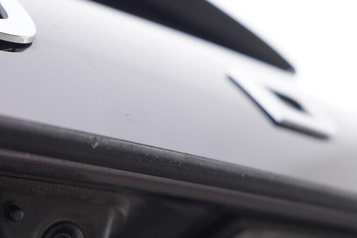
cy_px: 224
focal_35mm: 68
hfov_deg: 29.2
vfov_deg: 19.6
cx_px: 86
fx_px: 674
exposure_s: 1/60
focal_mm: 24
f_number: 3.5
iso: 125
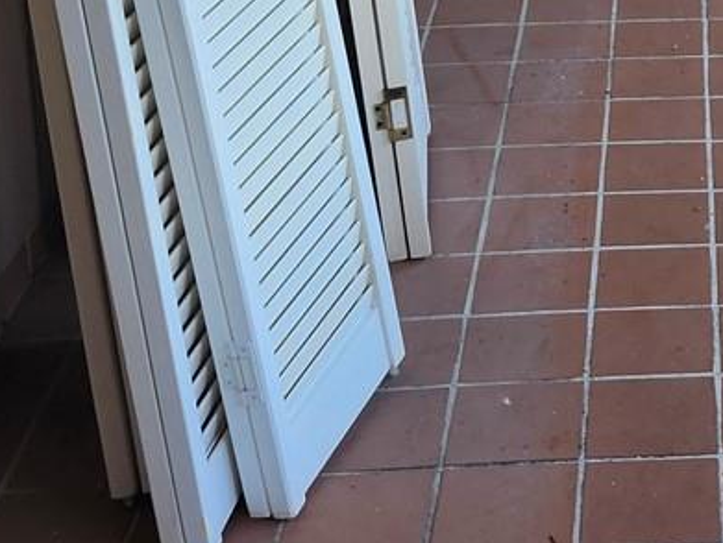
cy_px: -414
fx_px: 1965
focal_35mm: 94
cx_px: 864
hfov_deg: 19.6
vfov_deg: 14.1
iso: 125
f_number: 1.8
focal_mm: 5.54
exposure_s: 1/180
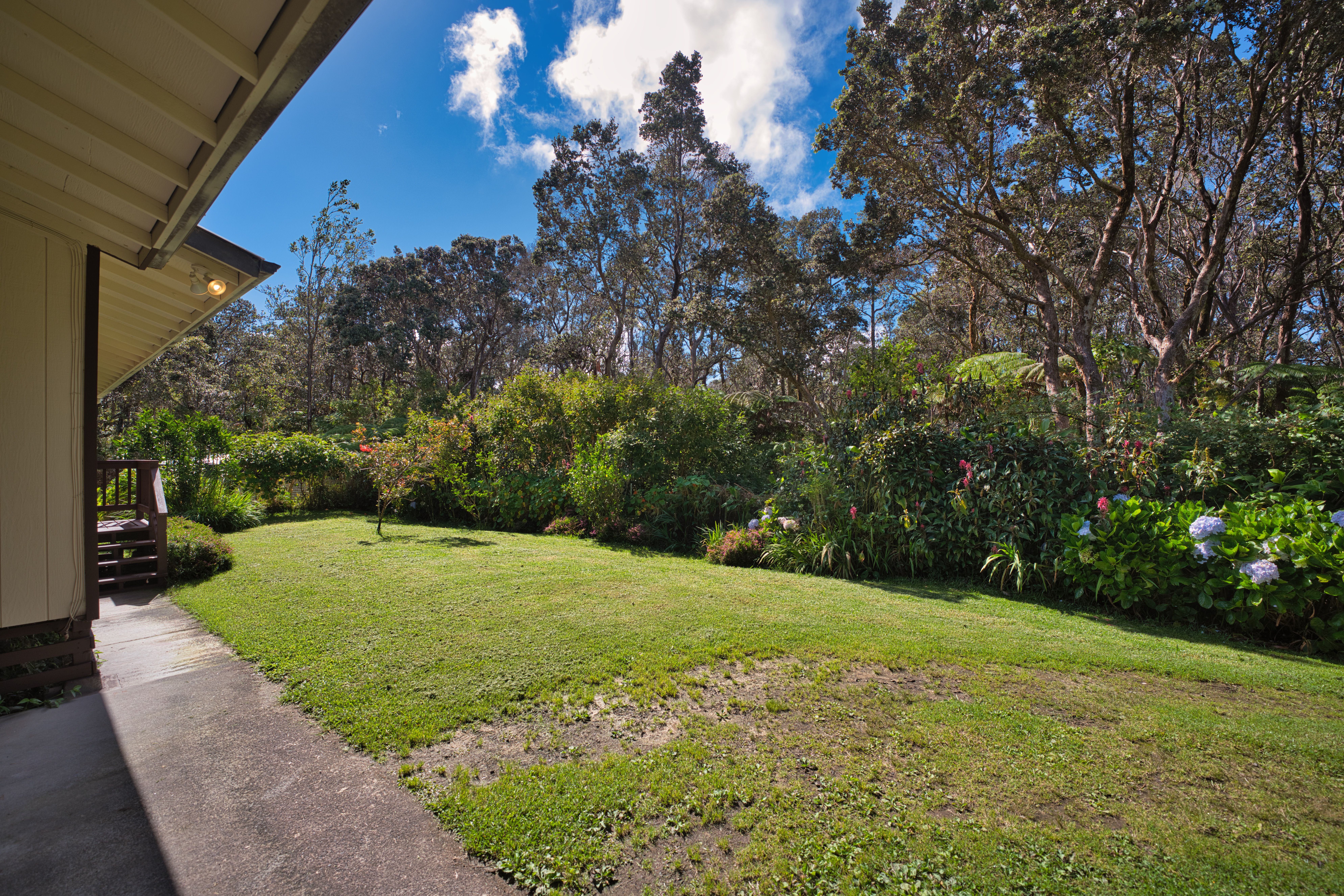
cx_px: 672
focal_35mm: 14
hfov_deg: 104.2
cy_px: 448
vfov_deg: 81.2
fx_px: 523
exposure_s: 1/400
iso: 50
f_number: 4
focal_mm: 14
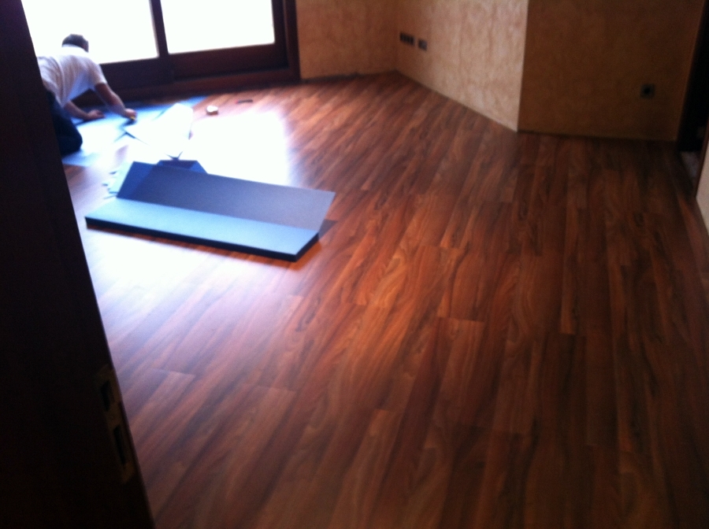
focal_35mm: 35
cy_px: 264
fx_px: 716
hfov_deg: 52.7
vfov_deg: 40.6
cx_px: 354
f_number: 2.8
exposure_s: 1/15
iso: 125
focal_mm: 3.85
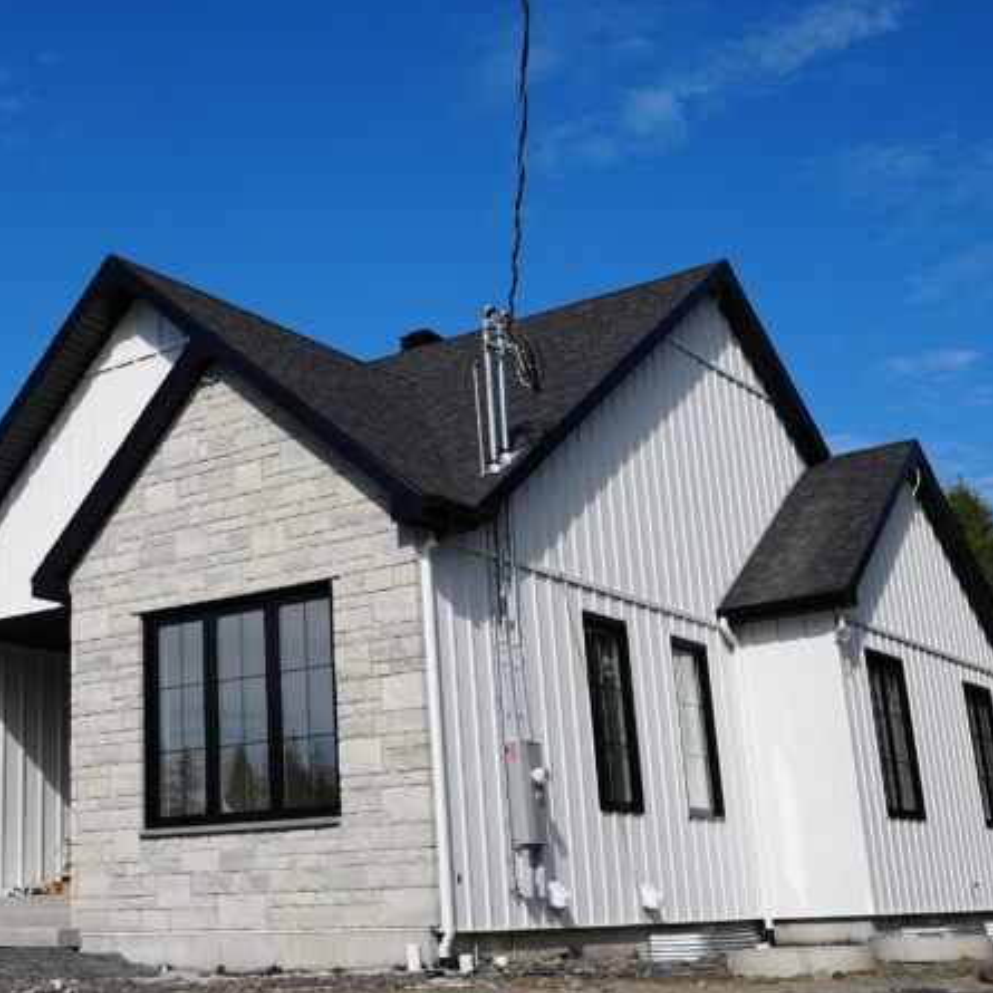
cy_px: 384
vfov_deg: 35.9
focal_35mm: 47
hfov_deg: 34.7
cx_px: 172
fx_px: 1525
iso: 80
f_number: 5
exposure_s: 1/1000
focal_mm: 24
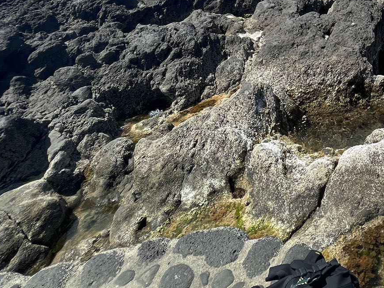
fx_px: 333
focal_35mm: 30
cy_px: -43
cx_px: 403
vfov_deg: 37.5
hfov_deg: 47.1
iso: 32
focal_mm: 1.57
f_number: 1.8
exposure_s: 1/1248
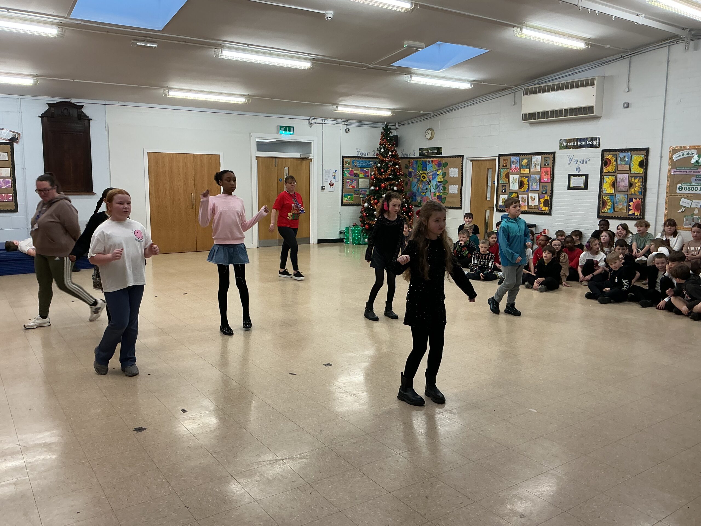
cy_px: 263
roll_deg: -0.1
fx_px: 587
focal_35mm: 29
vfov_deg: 48.2
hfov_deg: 61.7
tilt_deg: -8.7
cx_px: 350
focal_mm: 3
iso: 50
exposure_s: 1/50
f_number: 1.8
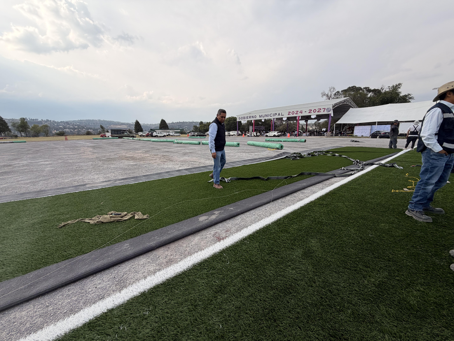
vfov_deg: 85.7
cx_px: 227
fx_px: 184
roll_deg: +0.5
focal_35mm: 14
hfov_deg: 102.1
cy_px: 170
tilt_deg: -11.9
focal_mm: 2.22
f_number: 2.2
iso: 25
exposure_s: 1/770
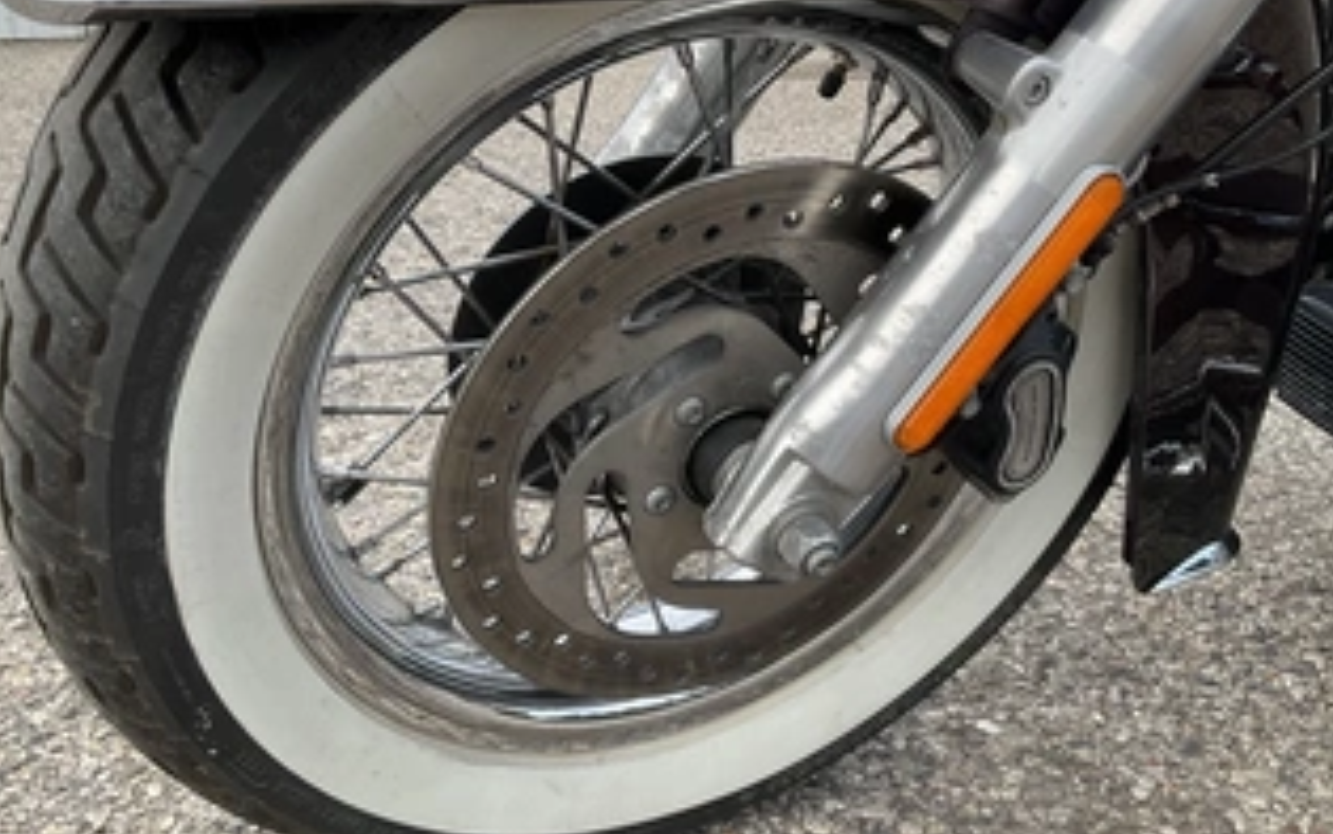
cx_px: 639
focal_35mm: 39
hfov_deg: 50.4
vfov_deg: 32.8
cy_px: 377
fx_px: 1417
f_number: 1.8
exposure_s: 1/406
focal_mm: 3
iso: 25
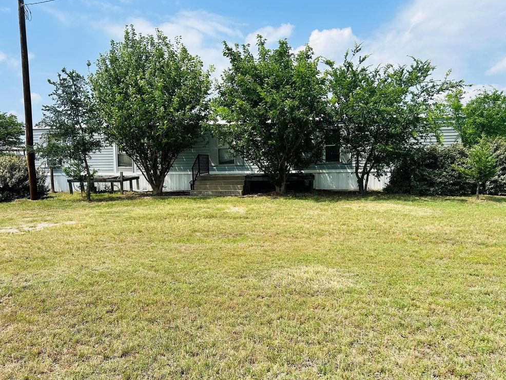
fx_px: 395
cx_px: 246
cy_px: 192
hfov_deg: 65.3
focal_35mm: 27
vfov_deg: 51.4
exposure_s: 1/3968
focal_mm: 5.7
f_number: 1.5
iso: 50
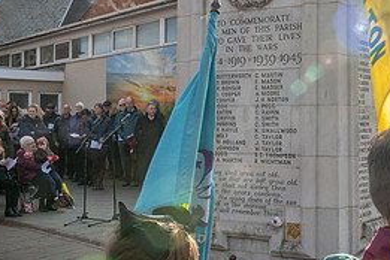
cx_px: 269
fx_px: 693
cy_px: 110
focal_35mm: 64
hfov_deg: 31.1
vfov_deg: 21.2
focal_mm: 26
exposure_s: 1/200
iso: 640
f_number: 16
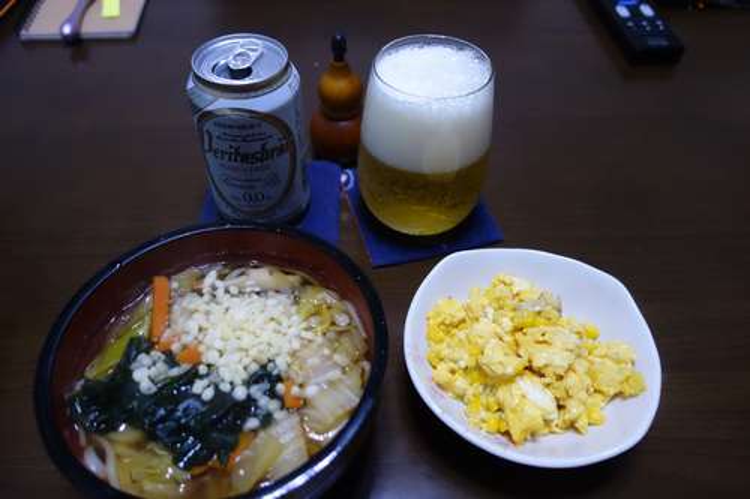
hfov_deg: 65.5
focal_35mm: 28
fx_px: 583
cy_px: 250
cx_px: 375
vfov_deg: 46.4
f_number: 1.8
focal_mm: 10.4
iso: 800
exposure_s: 1/60
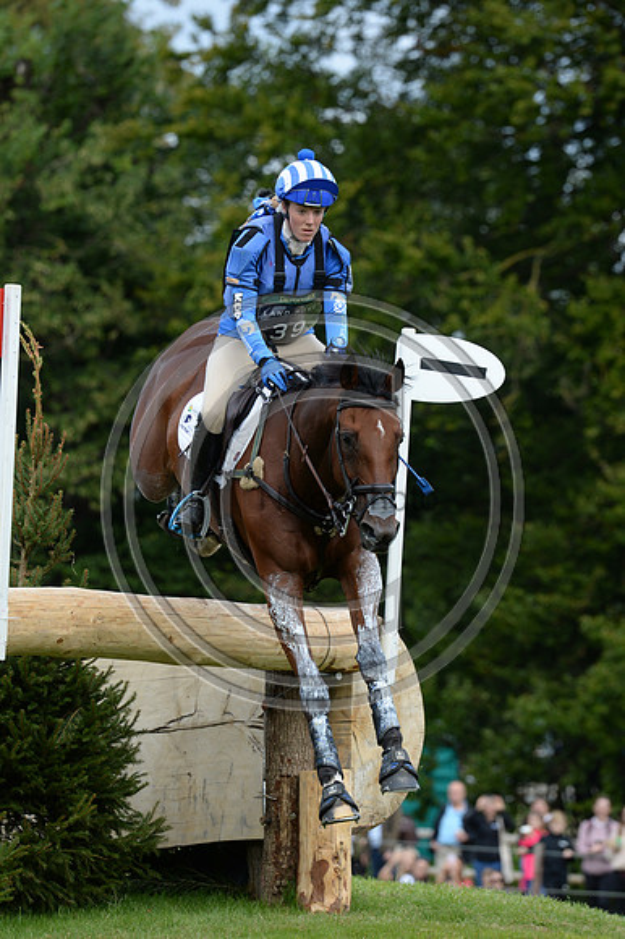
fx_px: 8603
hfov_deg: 4.2
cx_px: 312
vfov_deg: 6.2
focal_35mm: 330
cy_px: 470
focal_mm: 330
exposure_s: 1/1000
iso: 800
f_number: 7.1
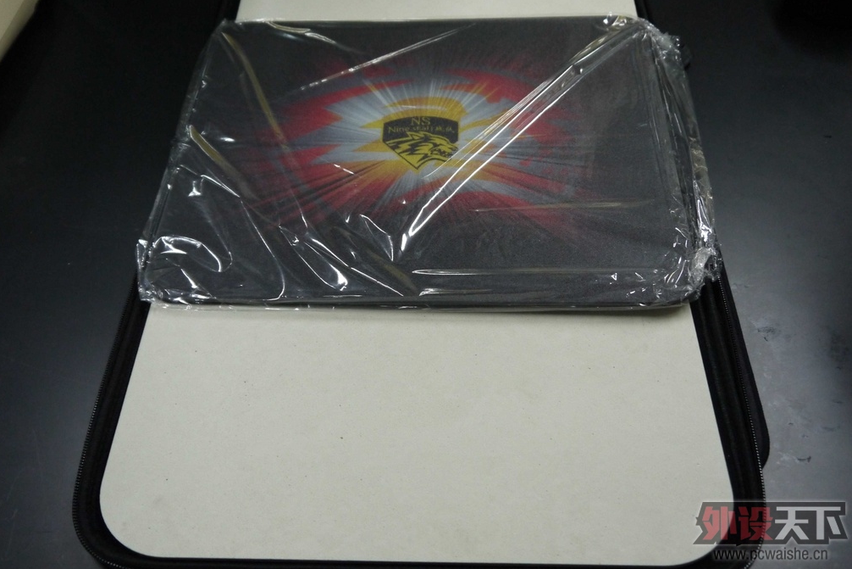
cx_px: 425
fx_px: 852
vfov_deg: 36.8
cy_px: 253
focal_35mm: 36
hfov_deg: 53.1
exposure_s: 1/50
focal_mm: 17
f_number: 3.9
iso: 800
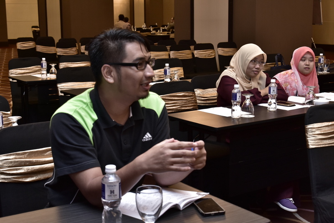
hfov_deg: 35.0
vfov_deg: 23.8
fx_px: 529
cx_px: 167
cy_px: 112
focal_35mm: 57
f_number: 6.3
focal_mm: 38
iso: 1000
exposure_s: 1/50
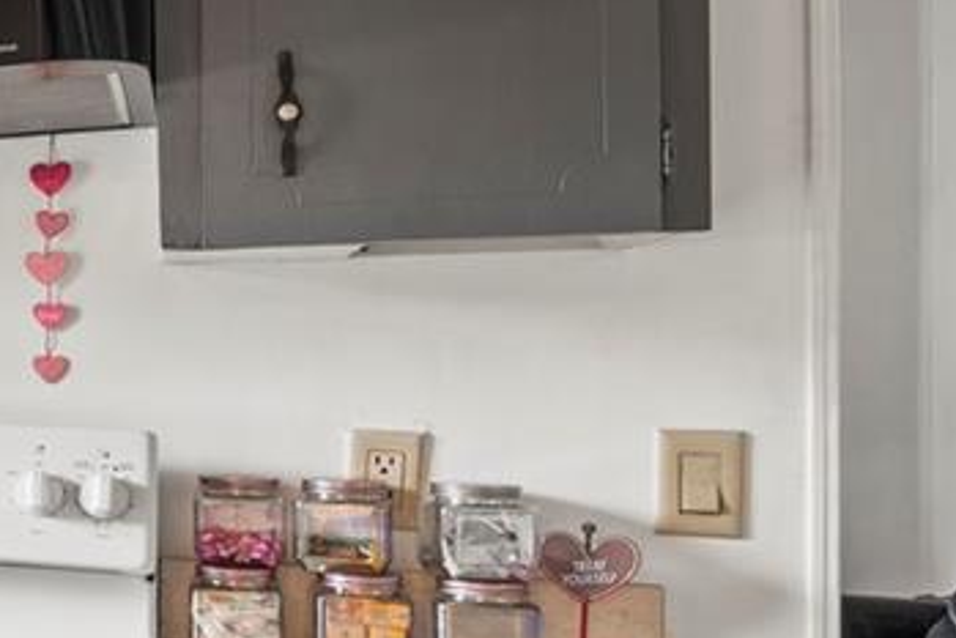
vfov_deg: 24.5
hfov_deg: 22.0
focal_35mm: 55
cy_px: 441
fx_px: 1461
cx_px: -770
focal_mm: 12
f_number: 7.1
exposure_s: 1/2
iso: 50
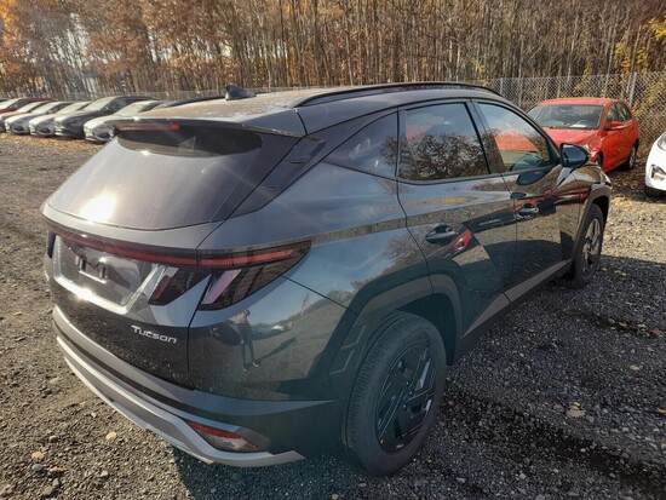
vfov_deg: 54.9
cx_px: 333
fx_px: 481
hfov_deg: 69.4
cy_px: 250
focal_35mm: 25
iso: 20
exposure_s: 1/108
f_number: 2
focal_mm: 4.6
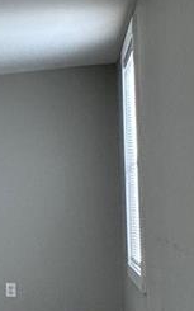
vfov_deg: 22.3
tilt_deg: +2.1
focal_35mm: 93
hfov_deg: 10.1
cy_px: 187
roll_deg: +1.8
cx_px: -402
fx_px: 787
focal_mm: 2.22
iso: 64
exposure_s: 1/120
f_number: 2.2
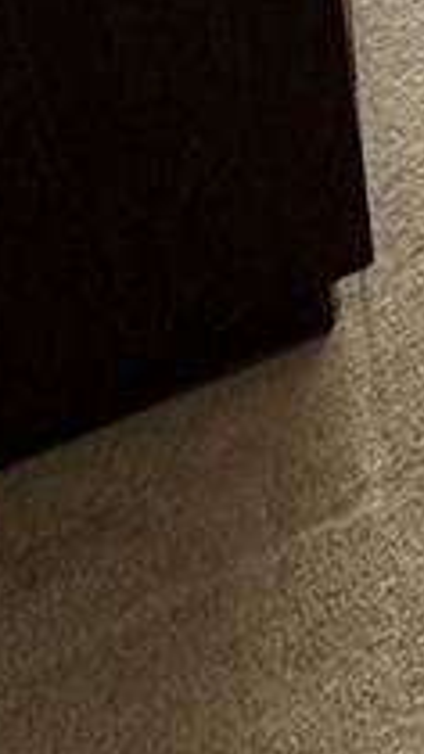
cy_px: -934
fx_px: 1740
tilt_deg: -9.1
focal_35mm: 87
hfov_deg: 9.6
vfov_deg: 15.9
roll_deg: -1.1
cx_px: 1391
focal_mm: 2.22
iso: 250
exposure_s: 1/120
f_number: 2.2
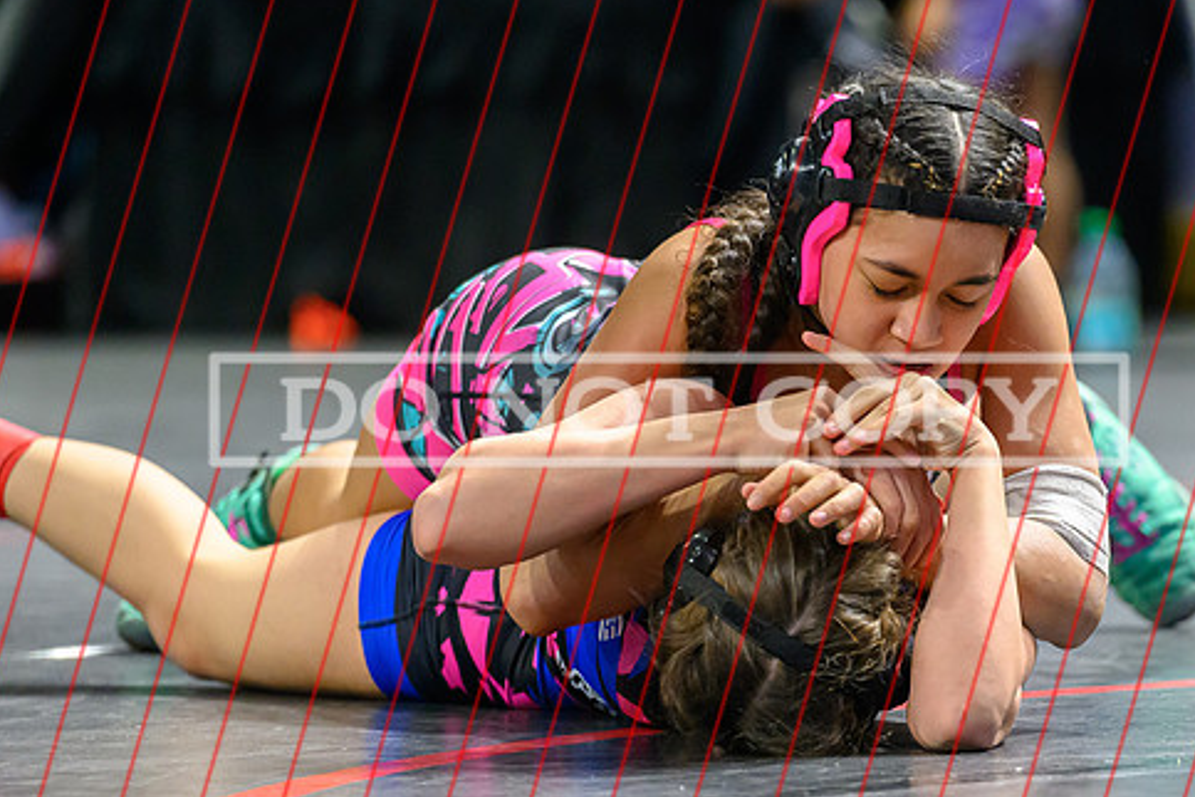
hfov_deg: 5.7
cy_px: 572
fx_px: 11949
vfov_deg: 3.8
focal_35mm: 360
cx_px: 800
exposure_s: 1/800
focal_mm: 200
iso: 6400
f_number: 2.8
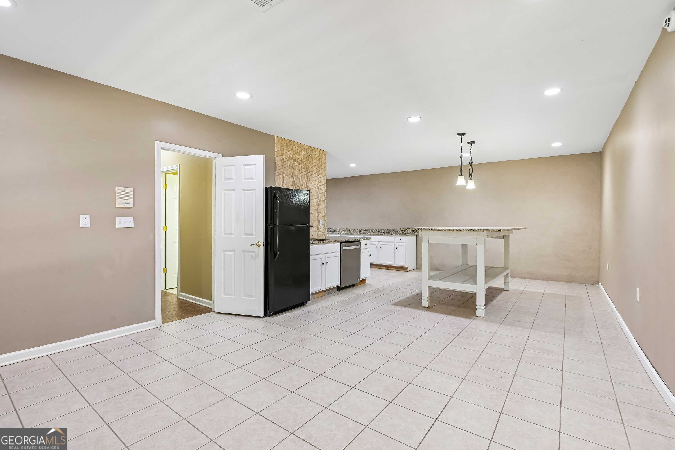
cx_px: 338
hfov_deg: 96.7
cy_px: 225
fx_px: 300
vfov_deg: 73.7
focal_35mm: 16
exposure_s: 1/10
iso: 400
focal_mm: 16
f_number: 8
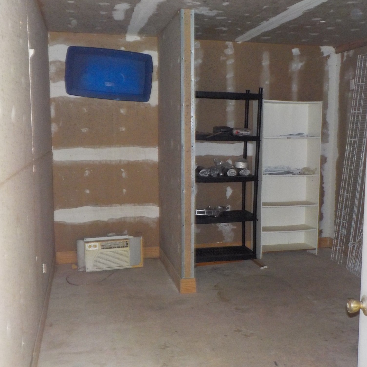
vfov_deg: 46.0
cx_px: 199
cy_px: 182
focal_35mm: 36
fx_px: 432
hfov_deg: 46.0
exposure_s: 1/30
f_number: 3.3
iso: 320
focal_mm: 4.1
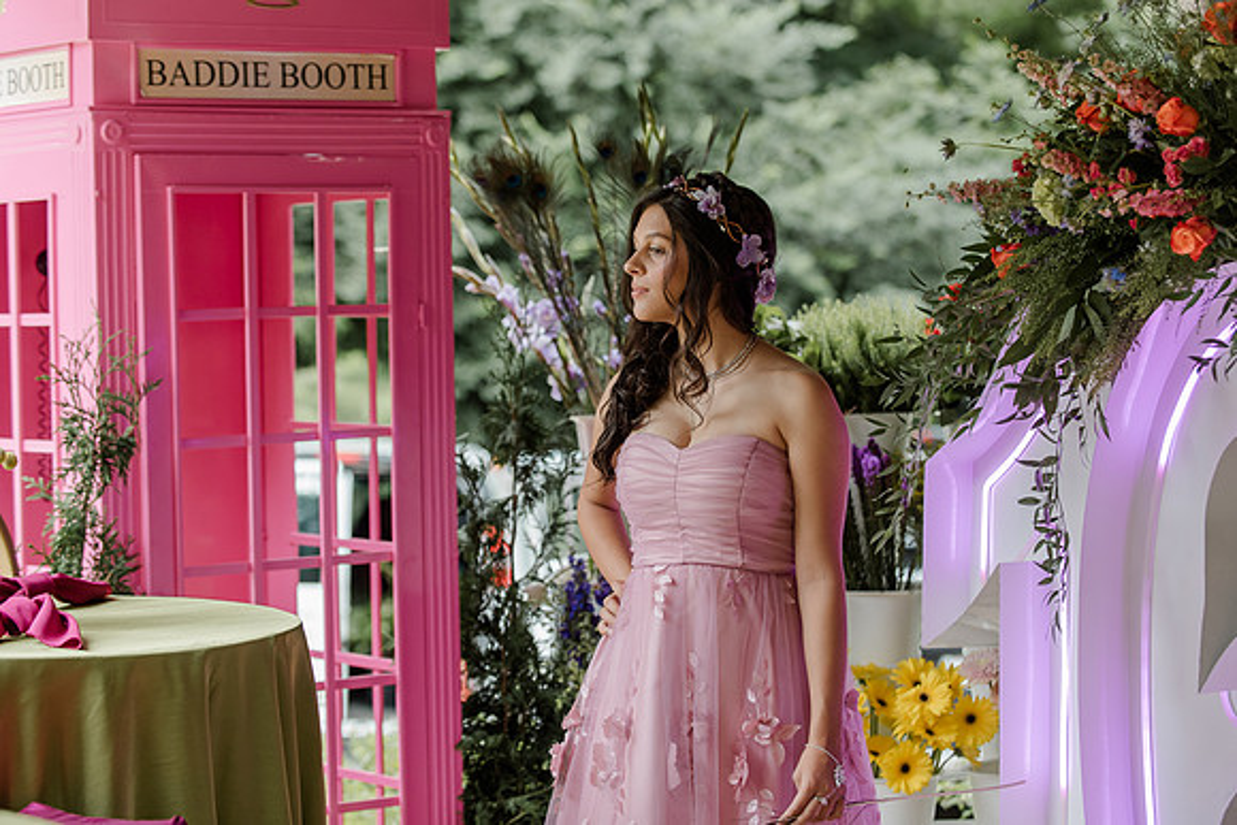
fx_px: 3308
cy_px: 387
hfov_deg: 21.2
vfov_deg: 14.2
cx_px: 585
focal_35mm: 96
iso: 640
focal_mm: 86
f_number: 3.2
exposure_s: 1/200
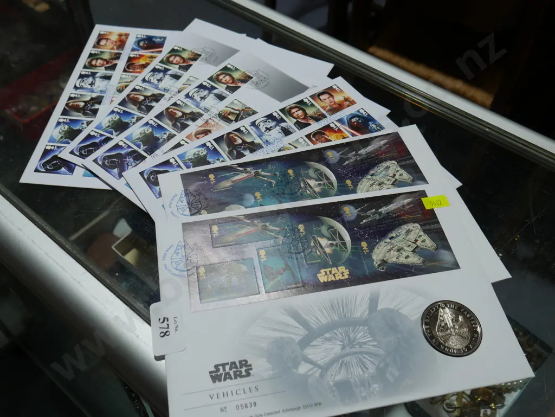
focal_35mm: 32
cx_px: 278
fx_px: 513
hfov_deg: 56.8
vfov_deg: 44.2
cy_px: 208
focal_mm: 16
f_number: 5
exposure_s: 1/100
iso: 200
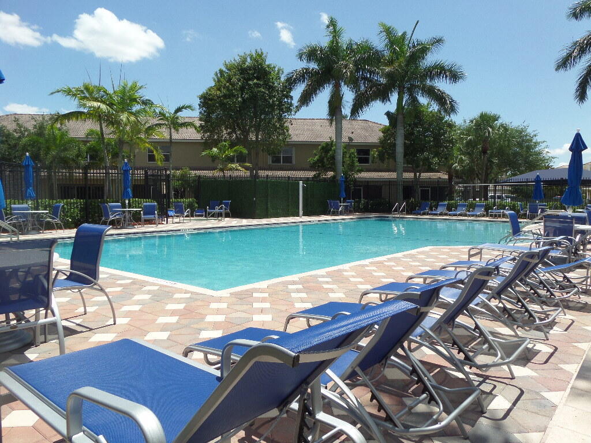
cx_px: 296
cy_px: 222
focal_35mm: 26
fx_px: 444
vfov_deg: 53.1
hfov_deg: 67.3
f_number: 3.8
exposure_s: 1/1000
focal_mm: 4.3
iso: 100
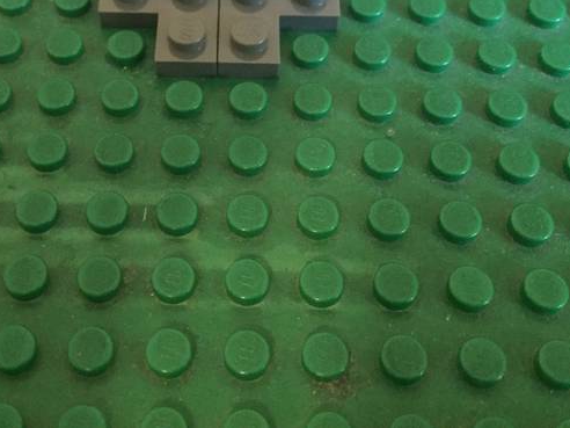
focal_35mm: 53
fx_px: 873
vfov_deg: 26.5
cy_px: 38
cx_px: 219
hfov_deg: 36.0
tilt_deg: -50.5
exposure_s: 1/17
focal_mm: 4.15
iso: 640
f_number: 2.2
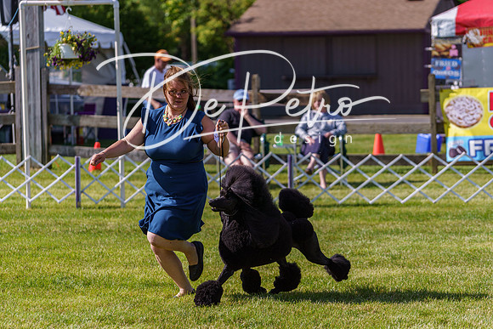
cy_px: 164
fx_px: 1876
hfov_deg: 15.0
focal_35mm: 137
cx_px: 246
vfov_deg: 10.0
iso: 250
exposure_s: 1/1250
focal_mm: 137
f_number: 4
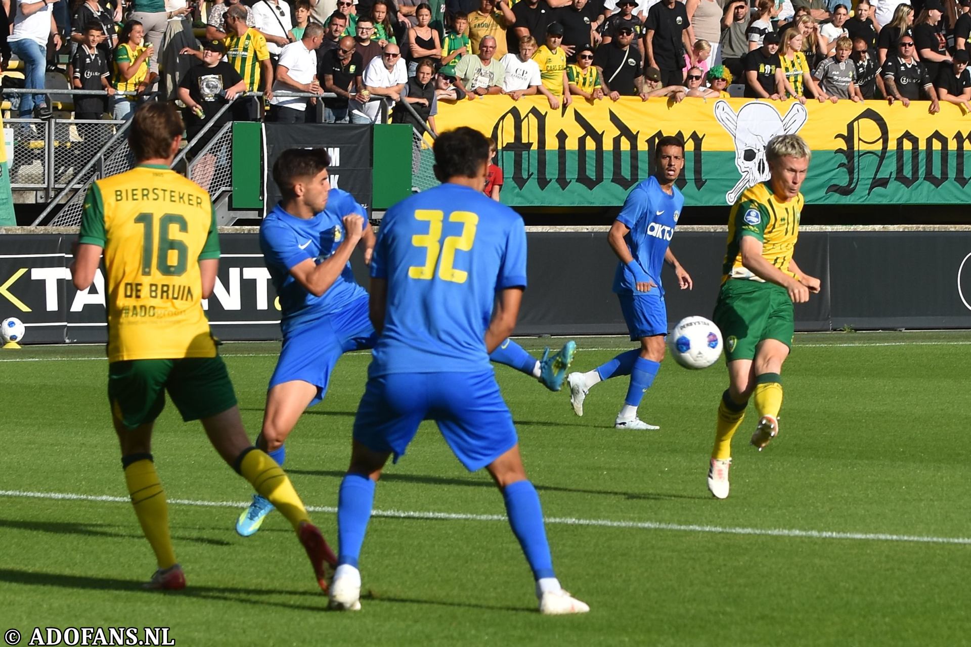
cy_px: 324
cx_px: 486
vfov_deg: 13.0
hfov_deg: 19.5
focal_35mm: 105
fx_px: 2832
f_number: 4
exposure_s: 1/1000
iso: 110
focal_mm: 70
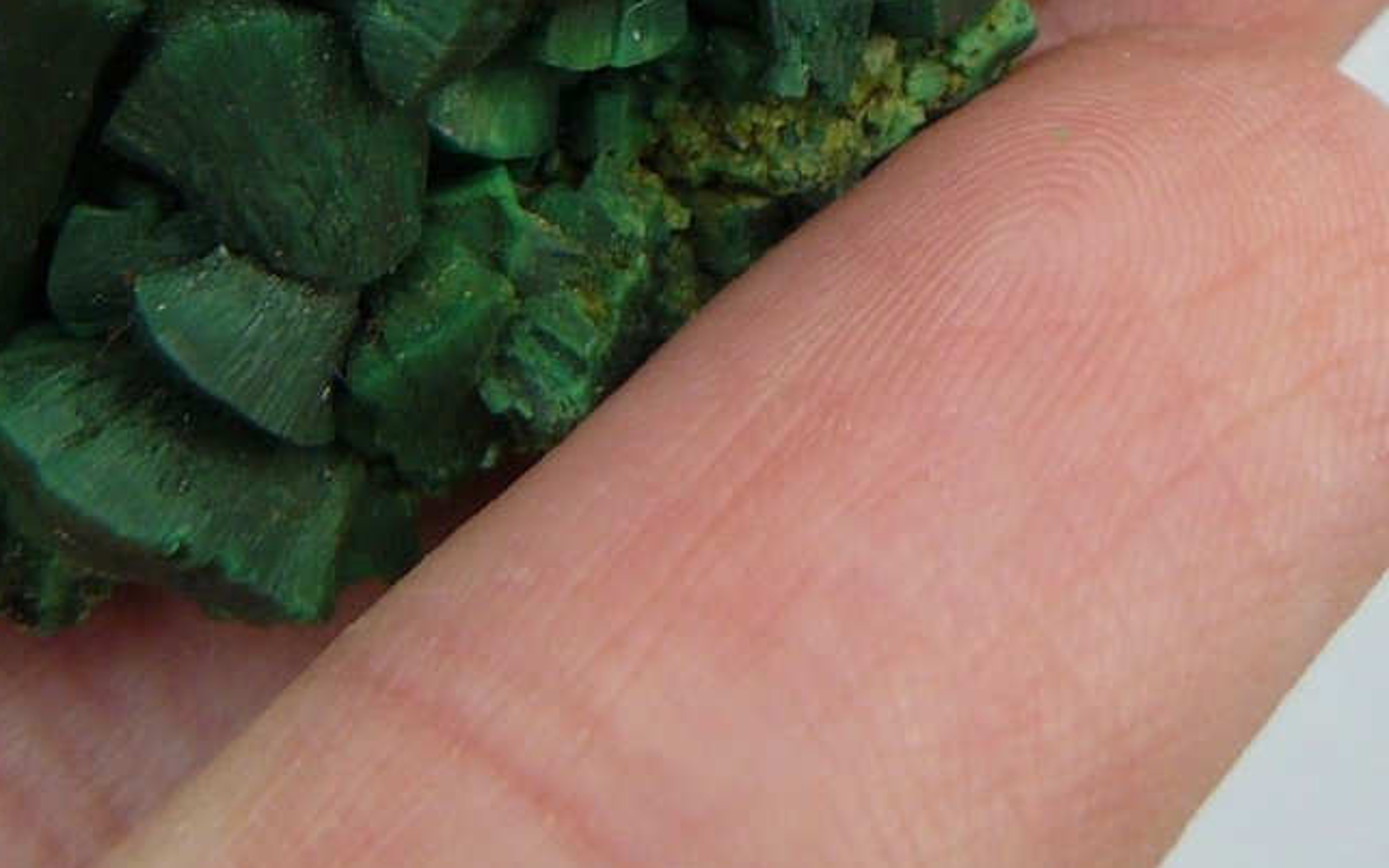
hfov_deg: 21.5
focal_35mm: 95
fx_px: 3597
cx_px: 248
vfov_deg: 13.1
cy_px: -417
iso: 100
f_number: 3.6
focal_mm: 6
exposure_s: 1/100
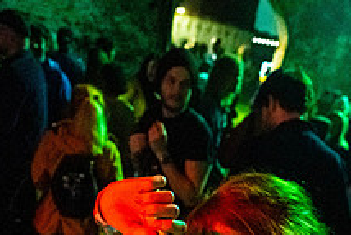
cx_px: 184
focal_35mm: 38
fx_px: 371
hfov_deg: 50.6
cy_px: 305
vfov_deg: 28.7
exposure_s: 1/125
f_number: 2.8
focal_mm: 14
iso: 3200
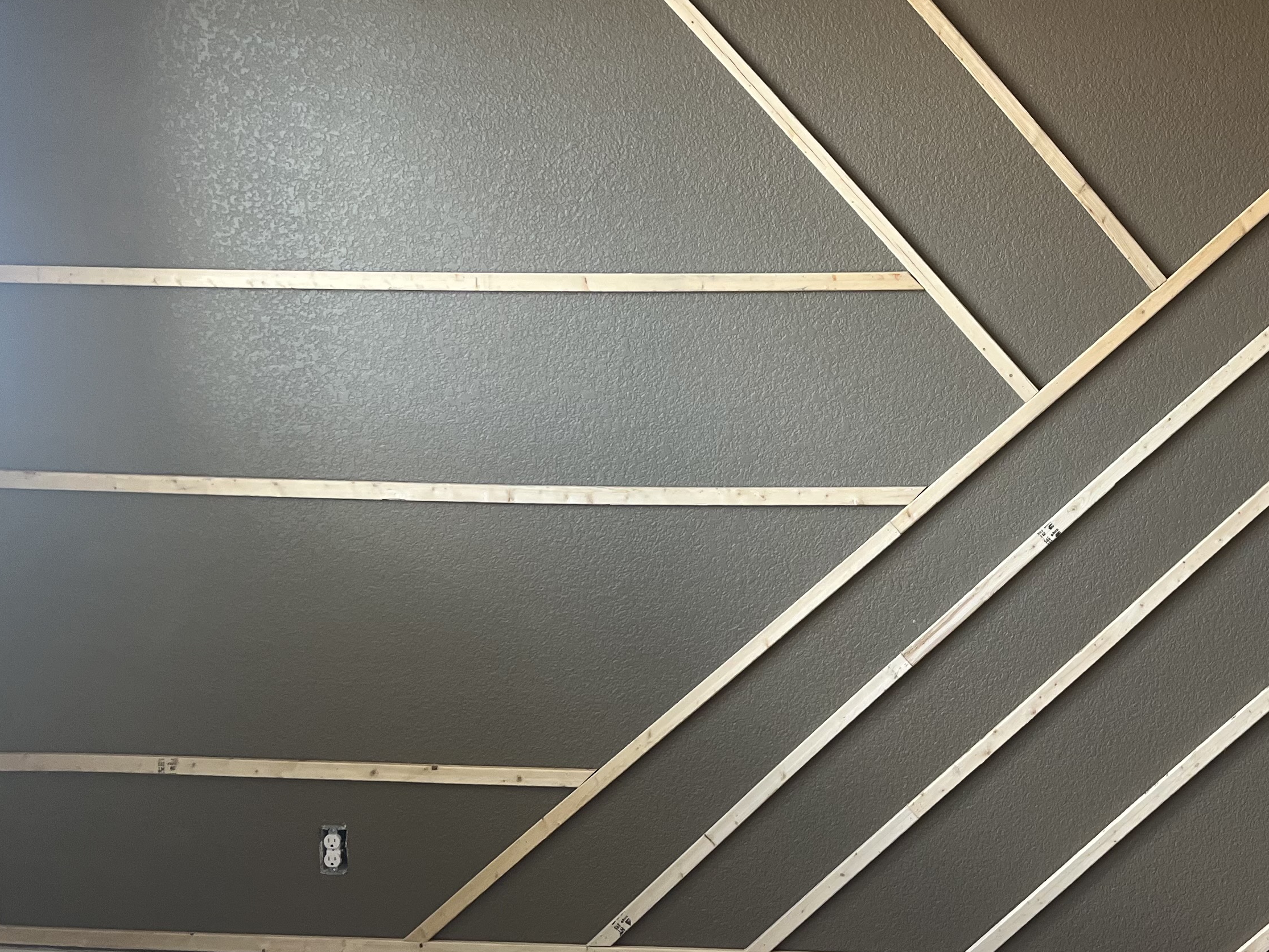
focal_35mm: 47
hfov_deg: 38.5
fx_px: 1723
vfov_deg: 30.8
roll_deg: -0.2
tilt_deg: -5.2
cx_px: 1063
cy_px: 390
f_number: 1.6
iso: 125
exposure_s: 1/77
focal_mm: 5.1
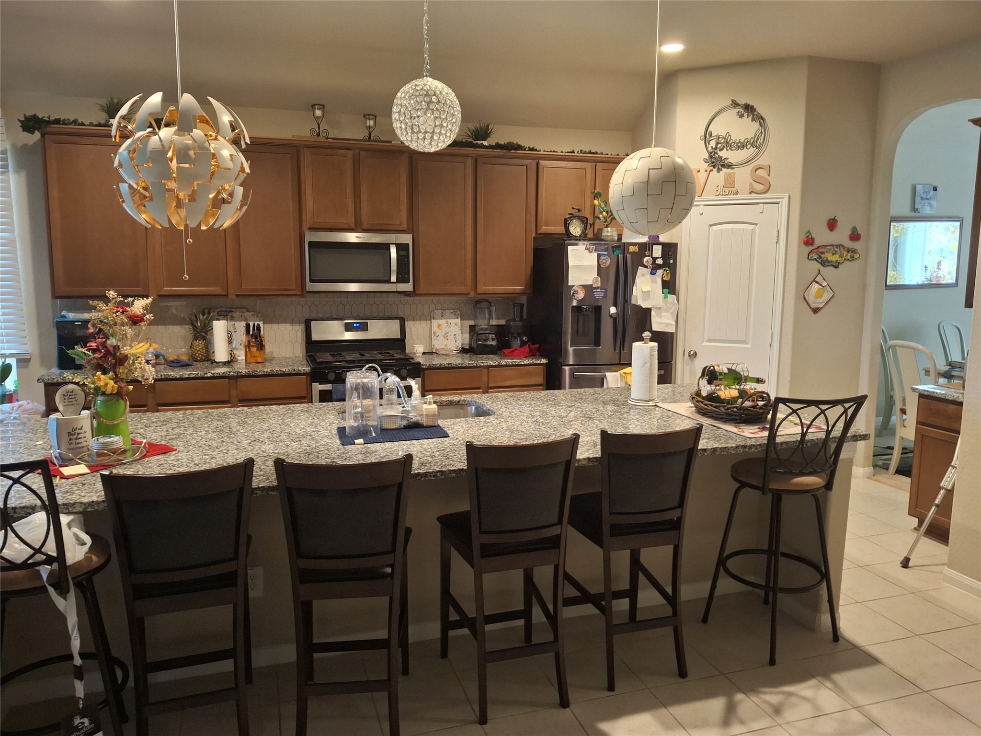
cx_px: 490
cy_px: 368
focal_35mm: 25
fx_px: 708
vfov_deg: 54.9
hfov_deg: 69.4
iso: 250
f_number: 1.8
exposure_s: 1/33
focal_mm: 4.69
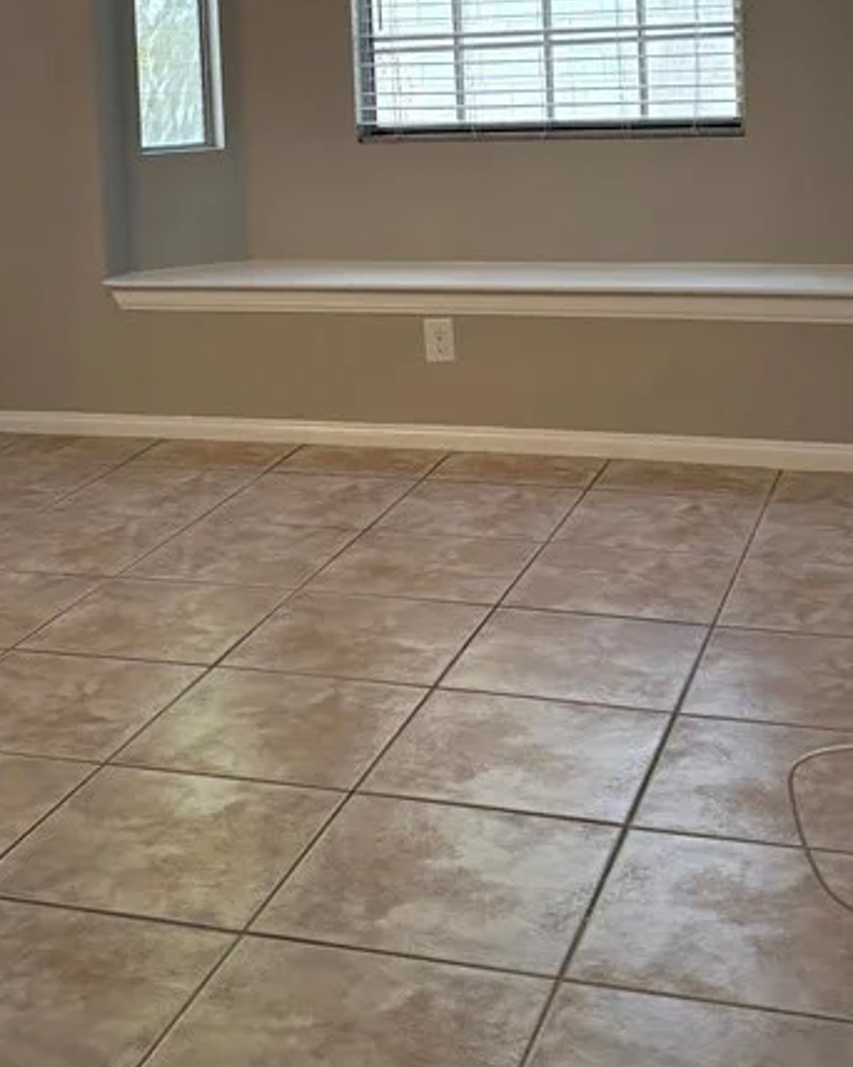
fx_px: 1768
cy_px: 123
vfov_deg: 32.1
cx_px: 353
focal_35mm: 56
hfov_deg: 27.1
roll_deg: +2.7
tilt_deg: -4.5
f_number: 1.78
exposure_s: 1/120
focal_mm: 6.76
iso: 160
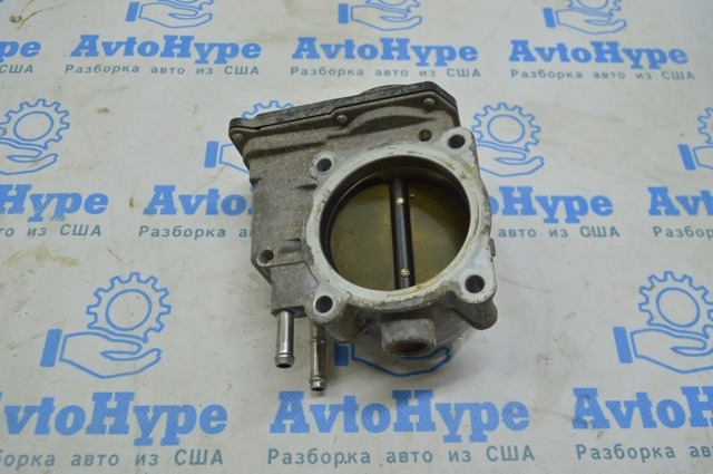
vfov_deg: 39.9
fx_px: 653
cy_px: 237
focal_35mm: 33
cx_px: 356
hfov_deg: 57.3
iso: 400
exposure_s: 1/40
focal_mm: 22
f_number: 5.6
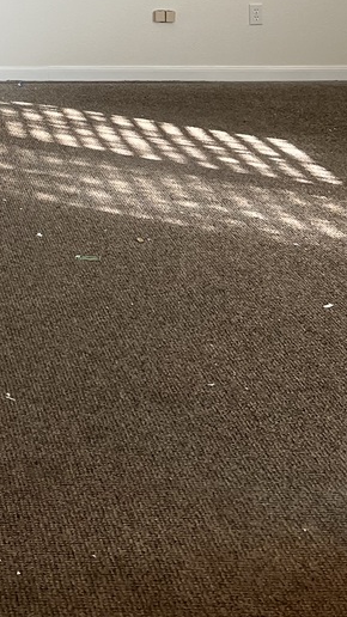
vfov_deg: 23.8
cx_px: -158
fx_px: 1293
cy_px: -178
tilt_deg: -1.5
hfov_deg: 14.4
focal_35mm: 79
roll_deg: +0.8
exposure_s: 1/120
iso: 64
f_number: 1.5
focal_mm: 5.7
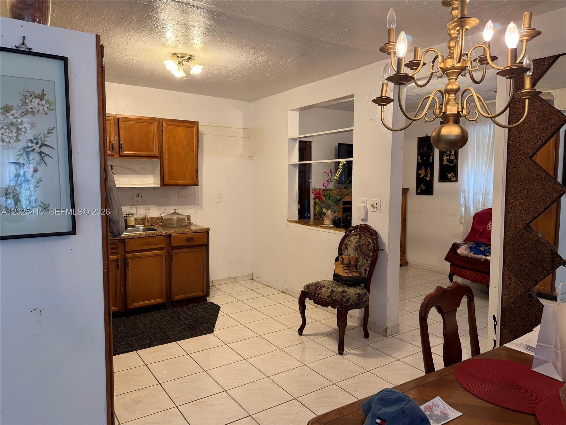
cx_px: 283
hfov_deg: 71.6
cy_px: 212
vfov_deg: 56.8
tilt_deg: -4.2
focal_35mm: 24
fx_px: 392
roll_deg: +0.1
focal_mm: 6.76
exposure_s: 1/60
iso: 125
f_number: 1.78
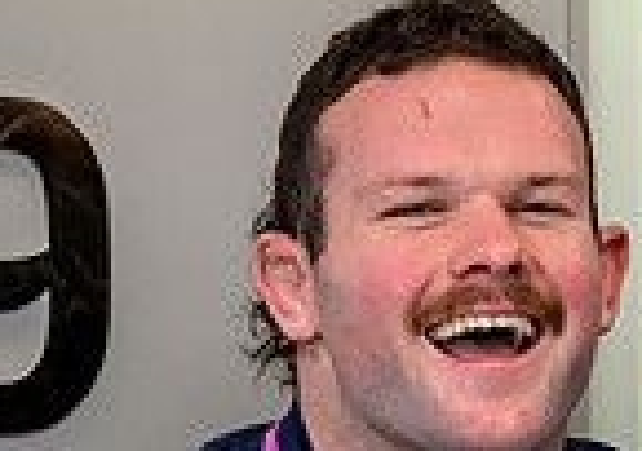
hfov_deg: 4.6
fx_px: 7964
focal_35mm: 439
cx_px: 1262
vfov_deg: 3.2
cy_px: 794
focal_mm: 105
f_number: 3.5
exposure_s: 1/125
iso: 1600
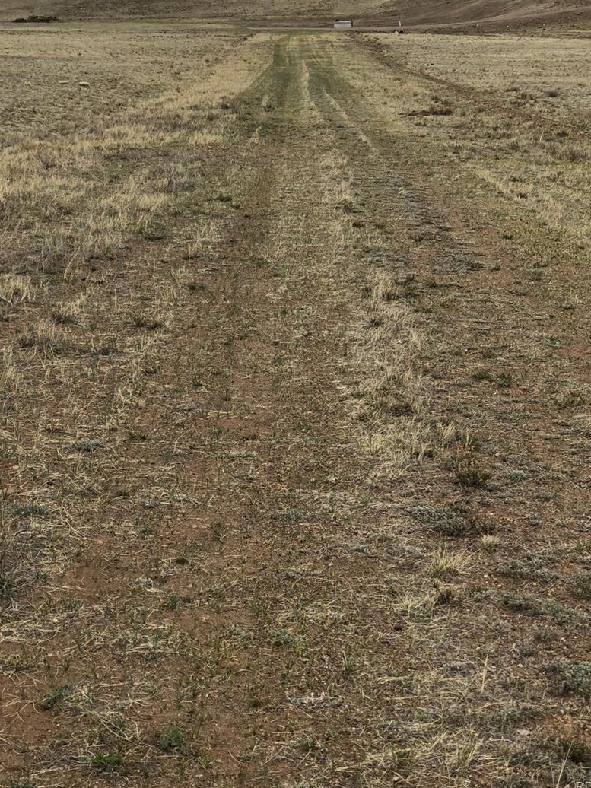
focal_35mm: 66
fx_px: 1502
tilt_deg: -13.5
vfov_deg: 29.4
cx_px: 301
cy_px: 340
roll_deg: -0.5
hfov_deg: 22.3
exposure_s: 1/727
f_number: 2.8
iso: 20
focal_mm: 6.6
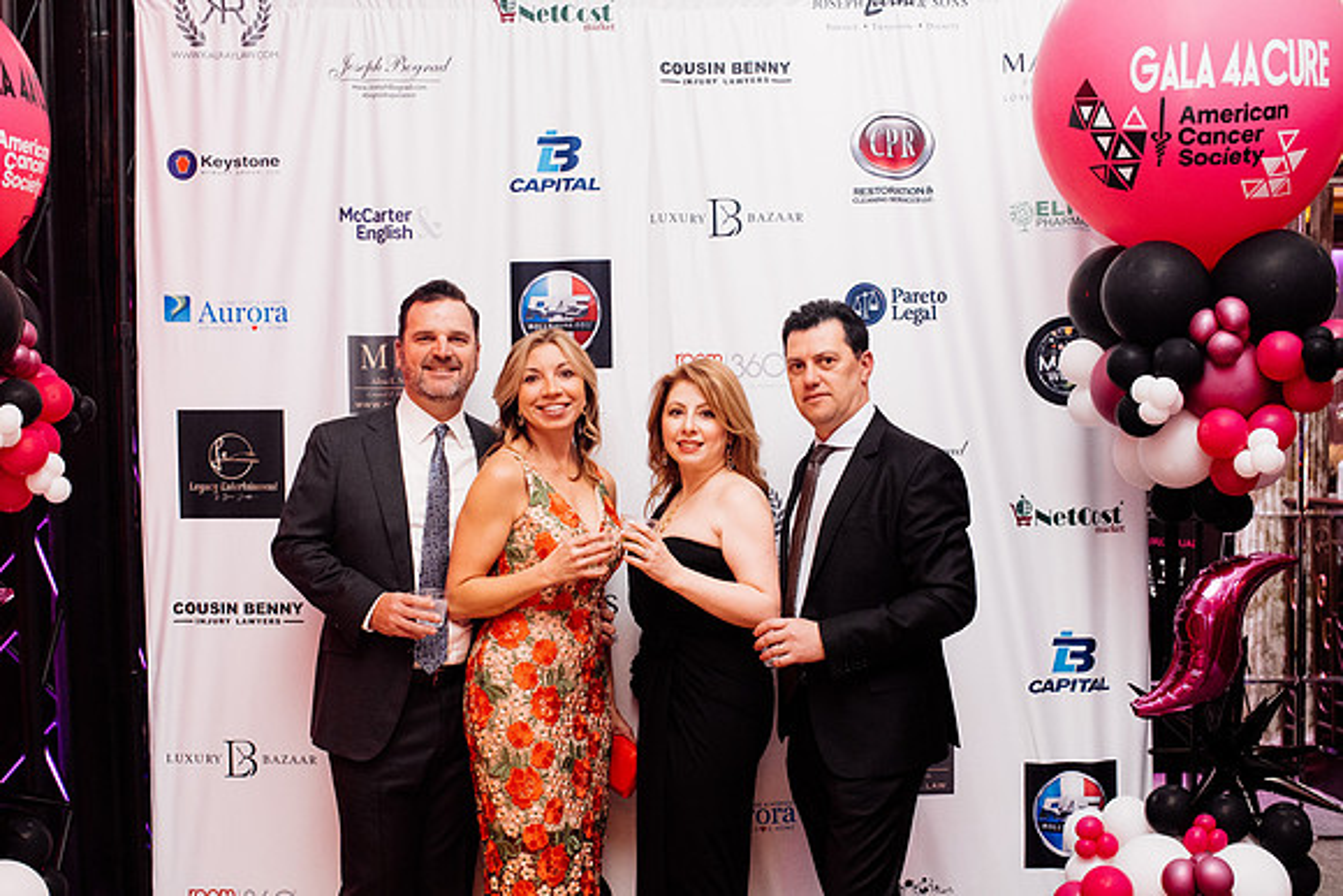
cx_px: 624
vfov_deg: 28.8
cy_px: 567
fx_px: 1738
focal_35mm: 47
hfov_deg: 42.2
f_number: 3.5
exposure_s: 1/200
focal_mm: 35
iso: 2000
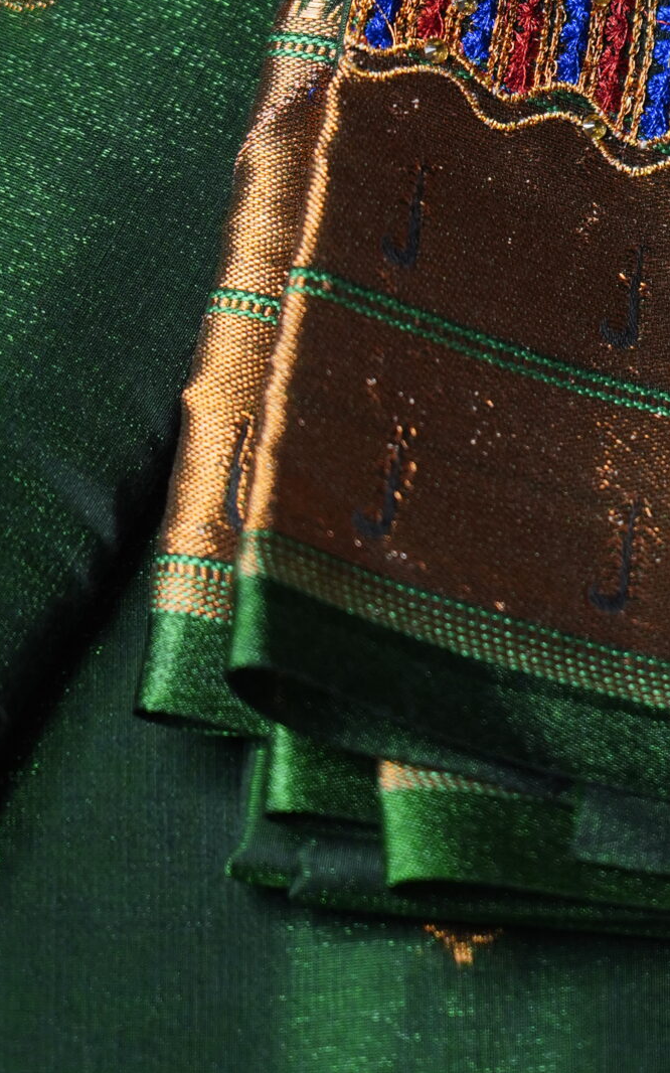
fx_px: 7510
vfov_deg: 8.1
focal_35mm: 257
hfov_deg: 5.1
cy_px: -126
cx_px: 791
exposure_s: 1/200
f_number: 4
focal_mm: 105
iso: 1000
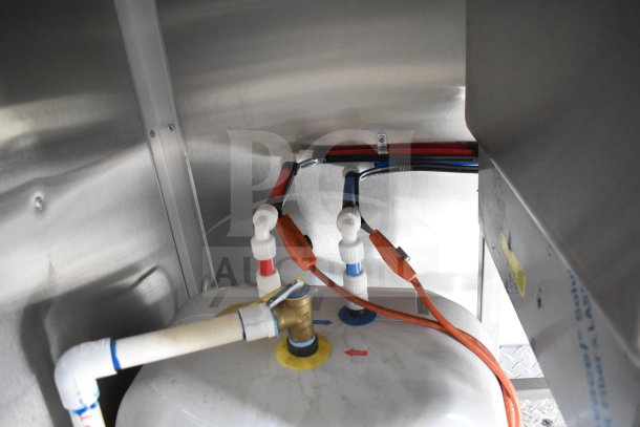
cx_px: 320
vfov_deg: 48.0
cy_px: 214
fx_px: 480
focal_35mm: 27
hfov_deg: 67.4
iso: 4000
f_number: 3.5
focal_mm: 18
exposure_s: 1/30
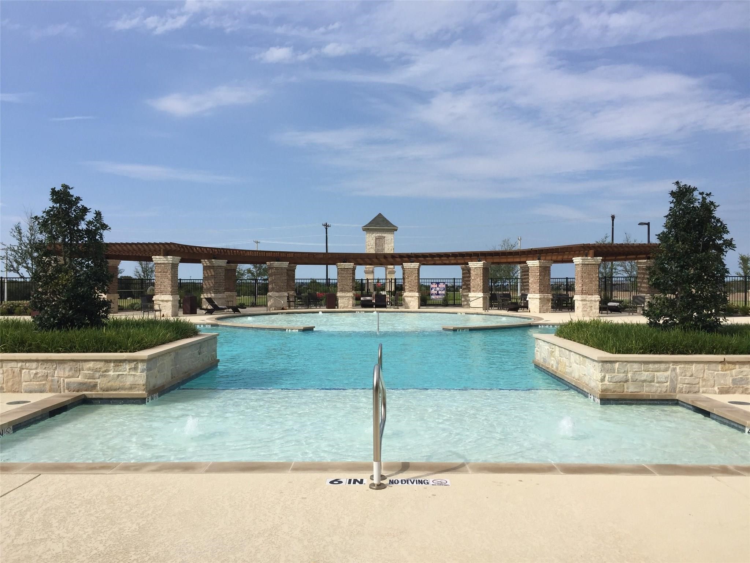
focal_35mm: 29
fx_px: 628
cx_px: 375
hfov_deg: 61.7
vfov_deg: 48.2
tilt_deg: -0.9
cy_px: 282
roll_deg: -0.4
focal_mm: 4.15
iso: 32
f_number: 2.2
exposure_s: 1/2825
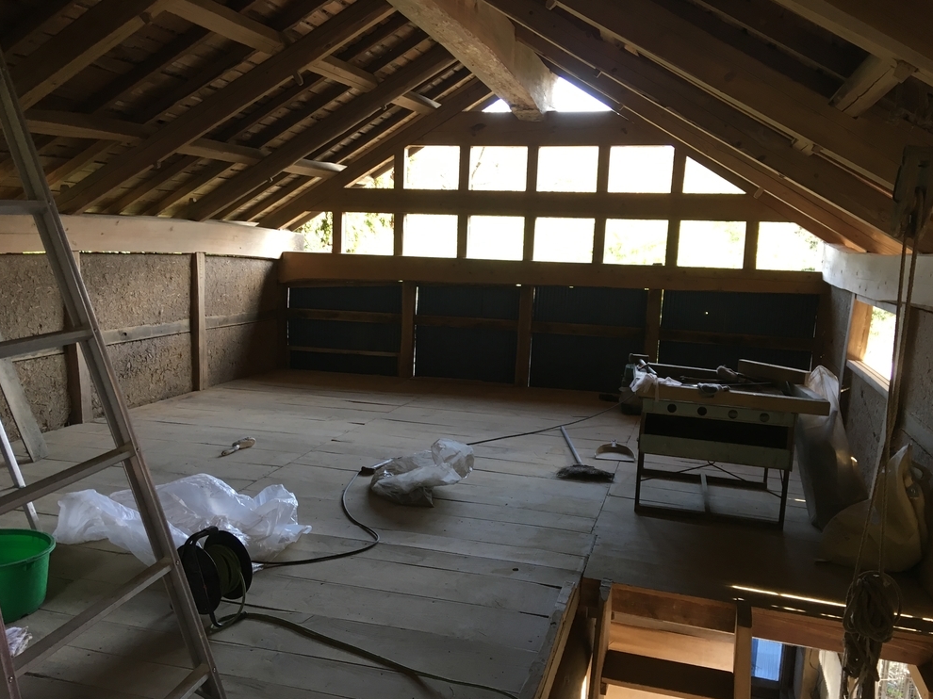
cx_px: 463
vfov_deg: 46.8
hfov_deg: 60.0
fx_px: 808
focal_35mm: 30
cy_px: 356
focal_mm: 4.15
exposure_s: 1/30
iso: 64
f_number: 2.2
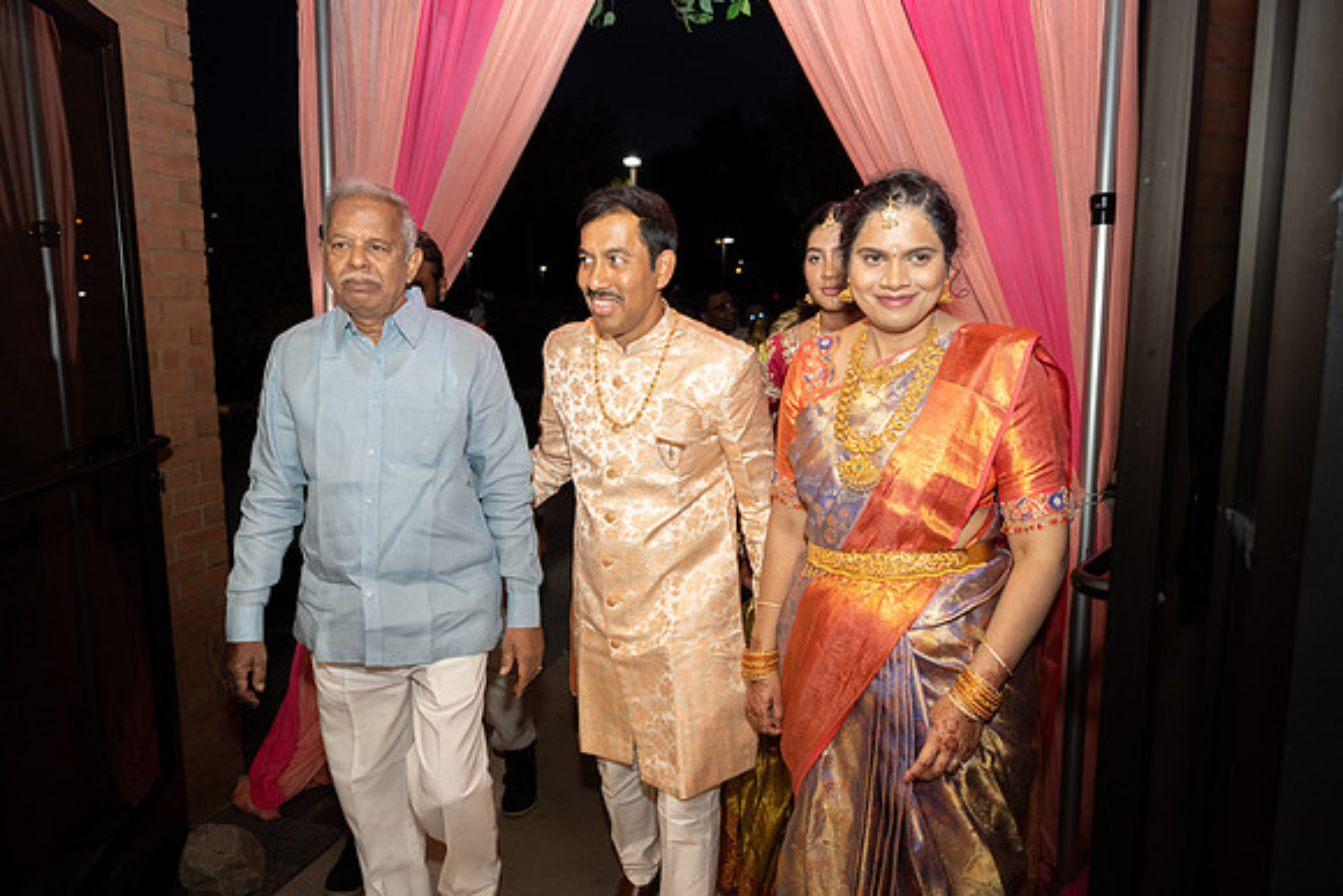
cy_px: 448
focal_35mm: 24
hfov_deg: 73.0
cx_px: 672
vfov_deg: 52.6
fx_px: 907
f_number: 3.2
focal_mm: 24
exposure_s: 1/160
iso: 1250
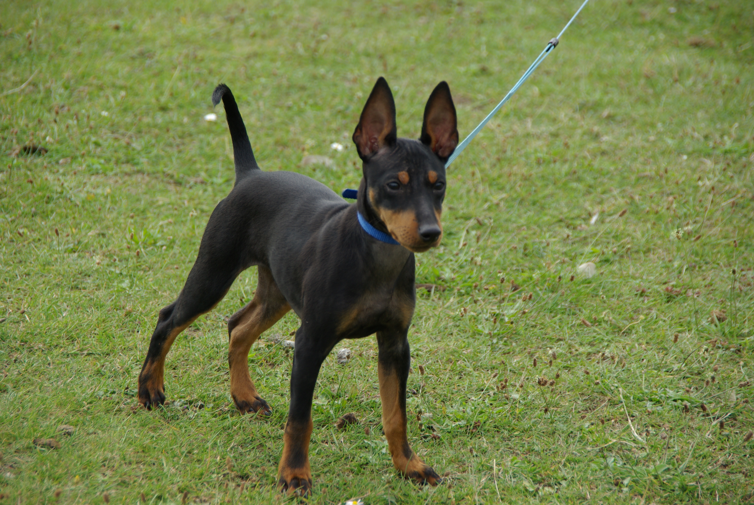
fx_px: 4487
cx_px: 377
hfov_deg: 9.6
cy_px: 252
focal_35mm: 214
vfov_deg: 6.4
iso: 100
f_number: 5.6
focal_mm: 142.5
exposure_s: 1/180
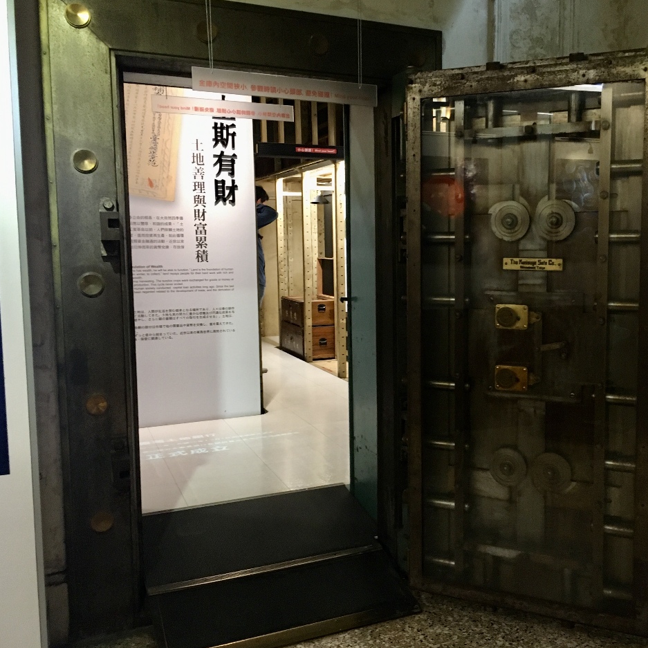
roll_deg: +0.6
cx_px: 432
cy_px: 321
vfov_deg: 47.2
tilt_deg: -4.7
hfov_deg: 46.5
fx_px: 741
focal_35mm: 35
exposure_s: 1/20
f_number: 2.2
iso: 200
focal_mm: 4.15
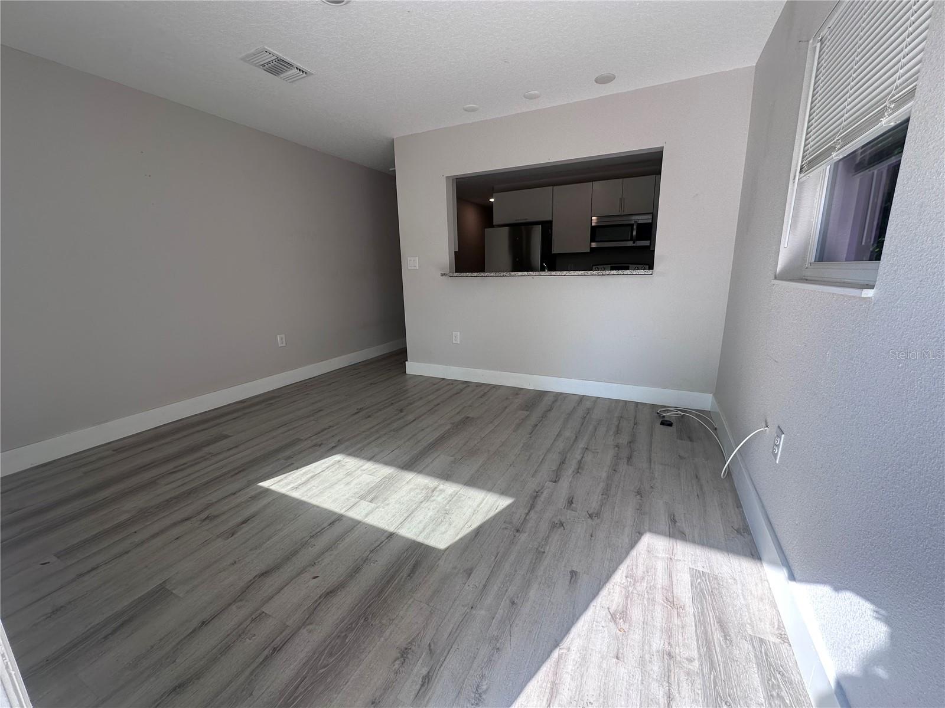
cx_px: 472
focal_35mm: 14
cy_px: 354
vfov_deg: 85.7
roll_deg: +0.8
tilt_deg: -13.1
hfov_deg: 102.1
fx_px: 382
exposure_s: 1/172
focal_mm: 2.22
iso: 40
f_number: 2.2
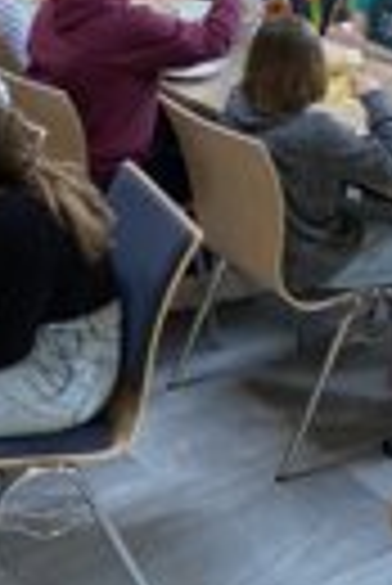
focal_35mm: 83
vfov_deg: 23.8
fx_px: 1352
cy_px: 63
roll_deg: +2.1
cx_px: 23
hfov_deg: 16.2
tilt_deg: -16.7
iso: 125
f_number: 1.8
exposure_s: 1/66
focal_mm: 4.25
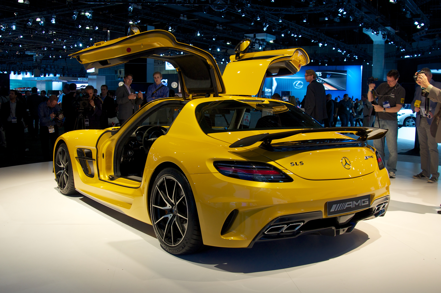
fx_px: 440
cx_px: 220
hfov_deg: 53.2
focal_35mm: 36
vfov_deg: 36.8
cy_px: 146
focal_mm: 24
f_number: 4.8
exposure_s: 1/90
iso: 400
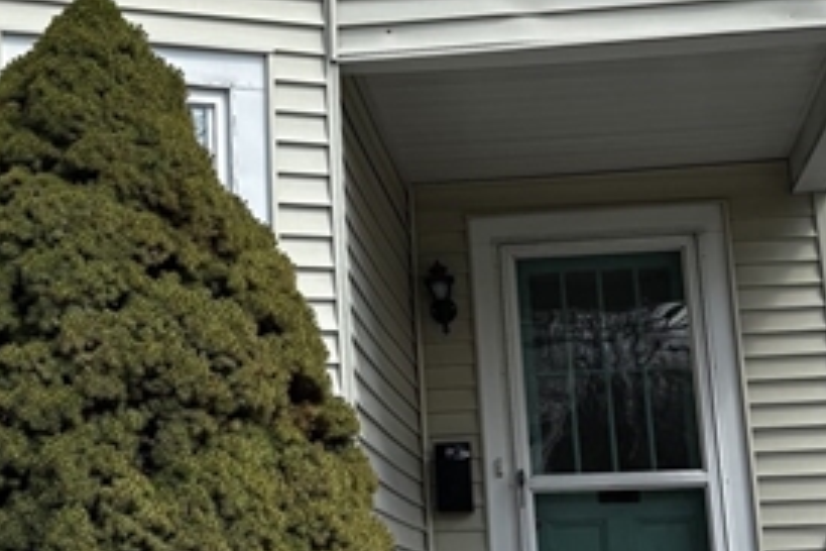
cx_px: 227
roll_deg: -1.0
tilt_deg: +19.4
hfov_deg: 26.4
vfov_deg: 17.8
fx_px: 1744
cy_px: 103
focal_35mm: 76
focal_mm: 5.96
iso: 50
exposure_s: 1/1949
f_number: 1.6
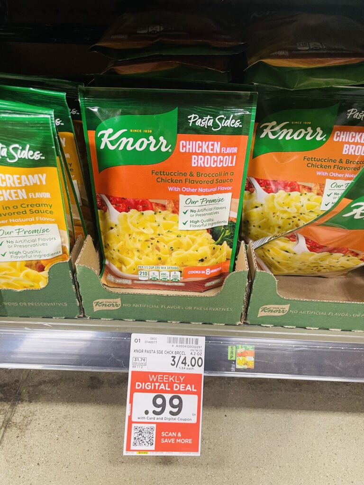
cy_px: 242
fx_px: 365
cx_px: 182
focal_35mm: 26
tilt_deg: -34.7
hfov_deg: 53.1
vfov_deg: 67.3
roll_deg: -2.4
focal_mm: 4.2
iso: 250
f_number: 1.6
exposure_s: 1/43
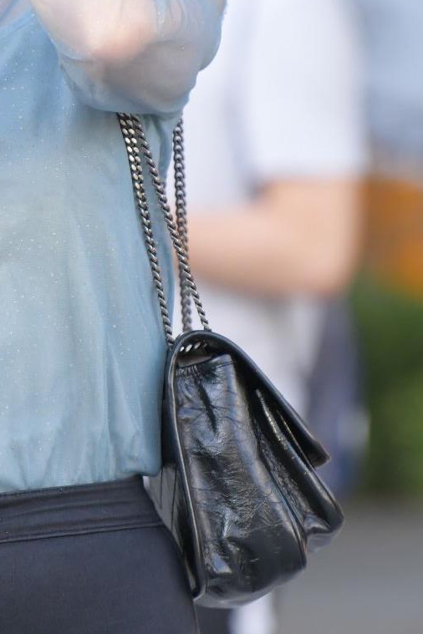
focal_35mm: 609
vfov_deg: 3.4
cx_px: -41
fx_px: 10733
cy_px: 248
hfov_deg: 2.3
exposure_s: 1/800
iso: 1800
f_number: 3.5
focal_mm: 200
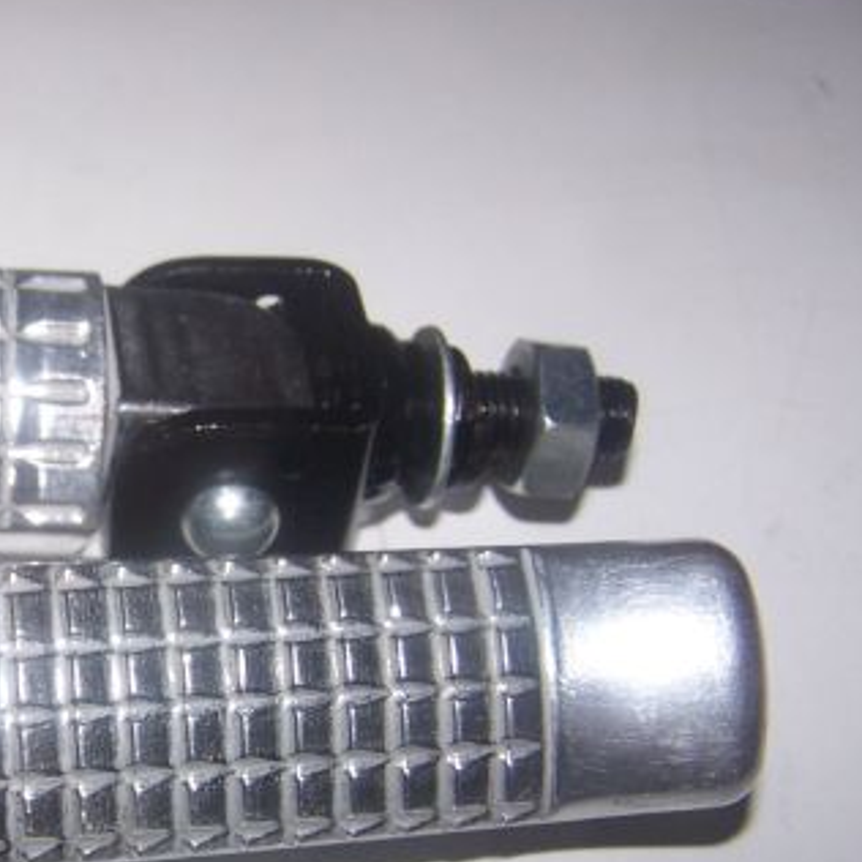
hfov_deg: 24.3
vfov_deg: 25.2
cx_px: 16
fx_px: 1916
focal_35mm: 68
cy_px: 573
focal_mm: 6.3
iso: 80
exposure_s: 1/60
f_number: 2.8
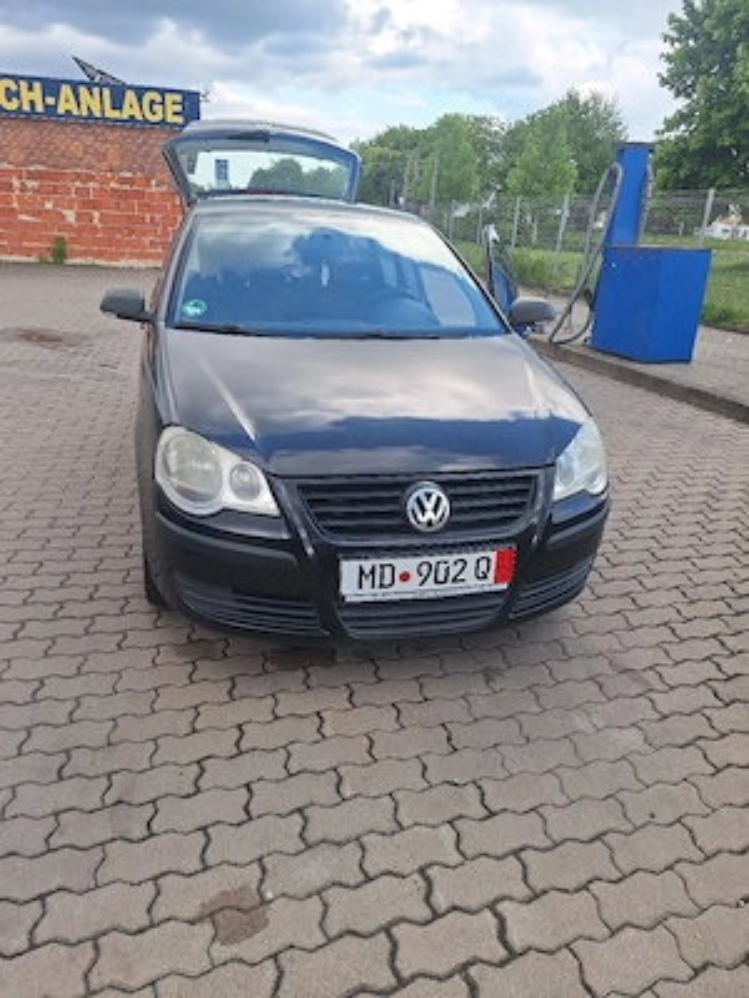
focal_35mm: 23
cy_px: 499
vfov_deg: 73.9
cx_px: 374
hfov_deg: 58.9
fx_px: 664
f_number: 1.8
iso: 40
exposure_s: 1/833
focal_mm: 5.54
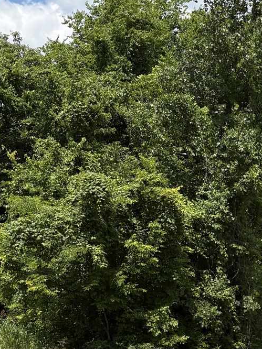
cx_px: 371
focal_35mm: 90
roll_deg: -2.0
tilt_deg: +0.0
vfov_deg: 21.4
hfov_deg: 15.4
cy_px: 307
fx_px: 909
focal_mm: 5.96
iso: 50
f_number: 1.6
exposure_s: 1/3279
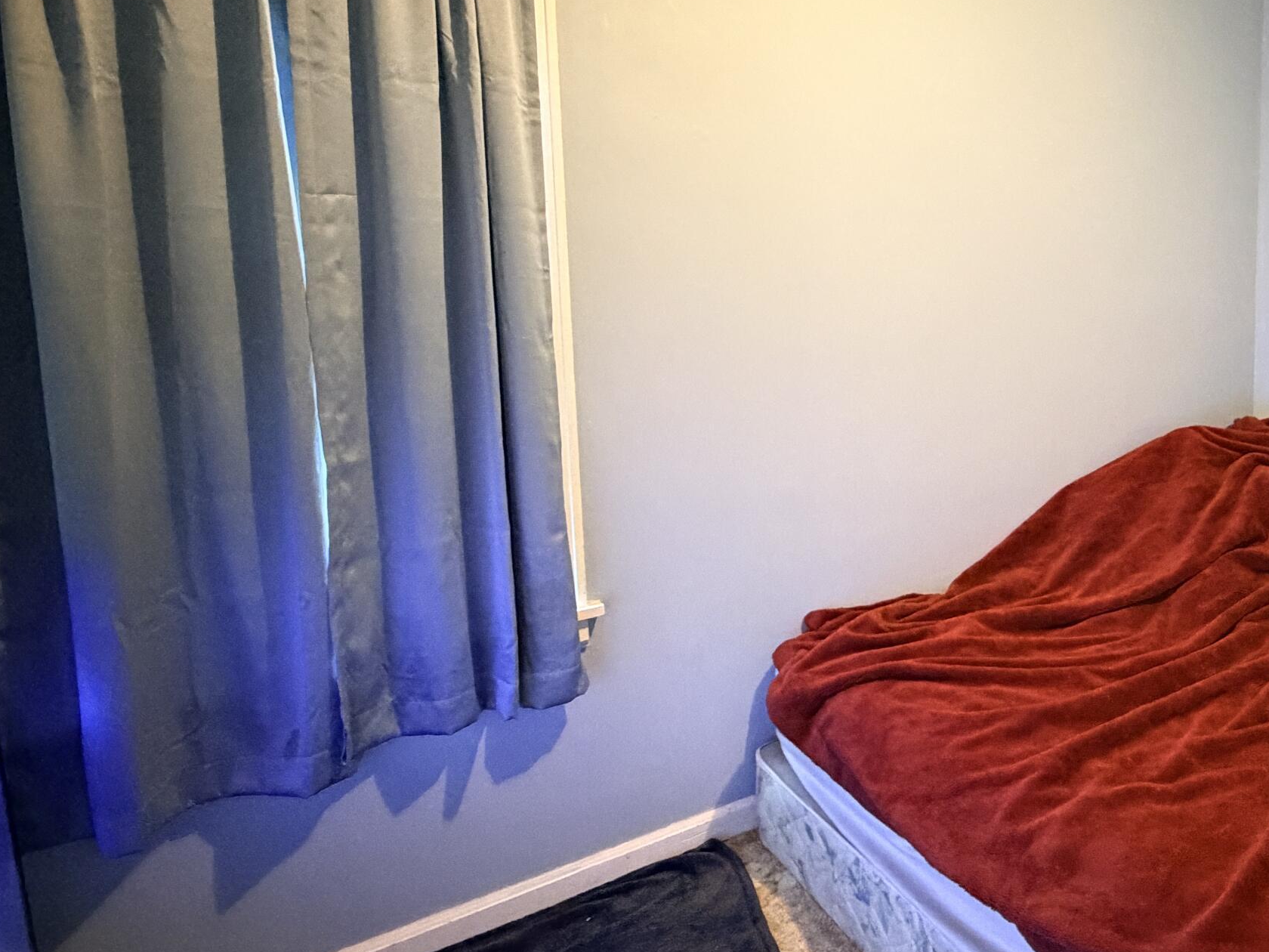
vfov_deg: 54.5
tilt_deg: -6.2
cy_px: 379
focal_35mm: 25
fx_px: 916
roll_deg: +0.8
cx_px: 983
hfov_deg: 64.3
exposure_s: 1/40
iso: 1000
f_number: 2.2
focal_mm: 2.22
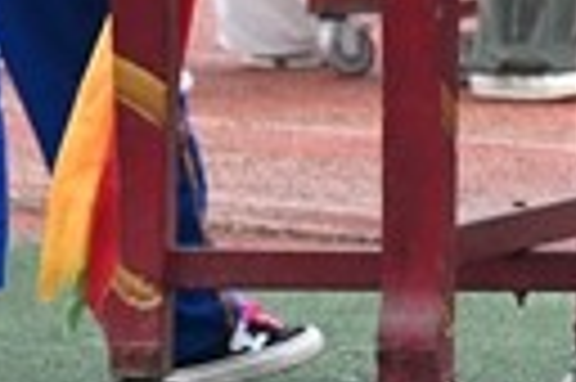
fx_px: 11969
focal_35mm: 749
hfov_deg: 2.7
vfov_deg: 1.8
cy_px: -229
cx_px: 945
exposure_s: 1/125
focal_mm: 120
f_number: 5.6
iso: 200
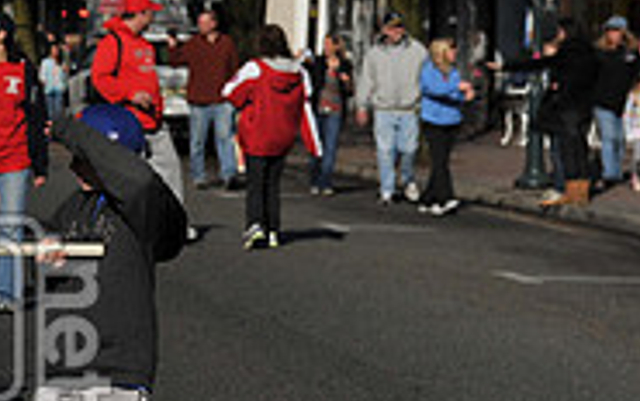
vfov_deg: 5.9
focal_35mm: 223
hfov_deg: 9.1
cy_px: 342
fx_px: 3893
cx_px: -336
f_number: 5
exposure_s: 1/3200
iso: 200
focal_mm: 70
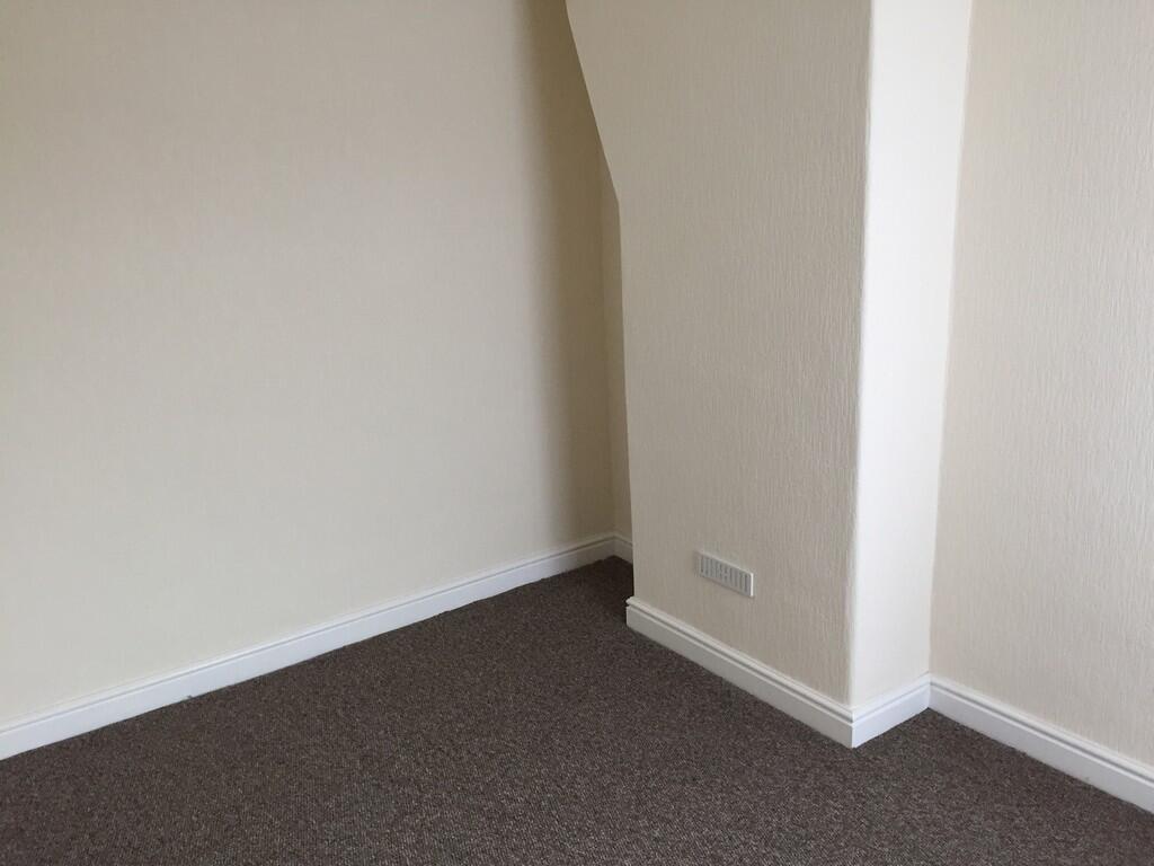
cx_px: 577
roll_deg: +1.1
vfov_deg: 48.2
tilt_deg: -16.0
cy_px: 433
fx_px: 967
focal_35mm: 29
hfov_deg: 61.7
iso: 64
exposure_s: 1/33
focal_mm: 4.15
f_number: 2.2
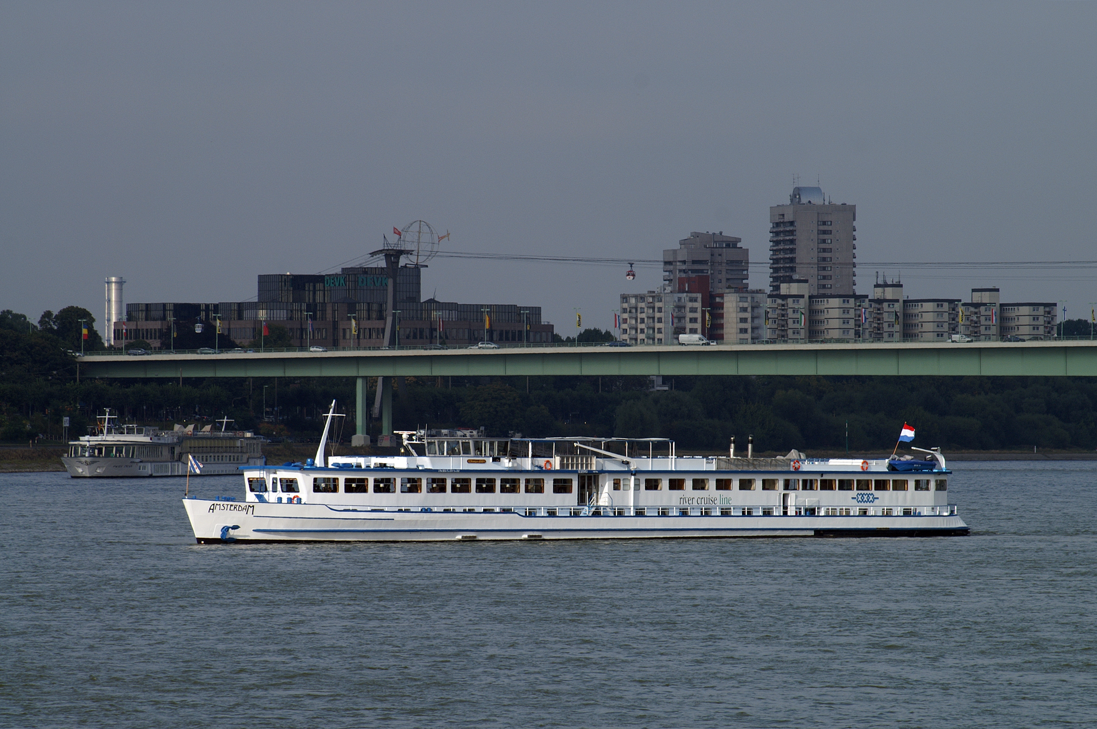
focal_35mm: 270
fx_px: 8220
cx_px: 548
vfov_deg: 5.1
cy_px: 364
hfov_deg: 7.6
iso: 100
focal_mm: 180
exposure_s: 1/250
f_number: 11
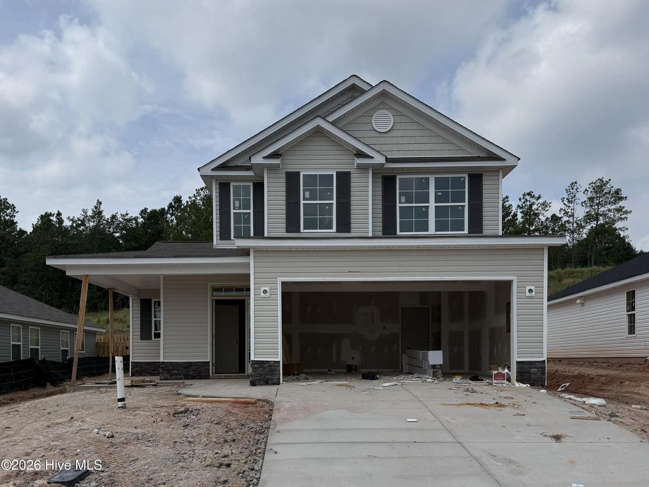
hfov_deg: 71.6
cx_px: 324
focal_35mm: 24
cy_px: 244
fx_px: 450
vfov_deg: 56.8
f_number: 1.78
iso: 80
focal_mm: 6.76
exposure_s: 1/8130
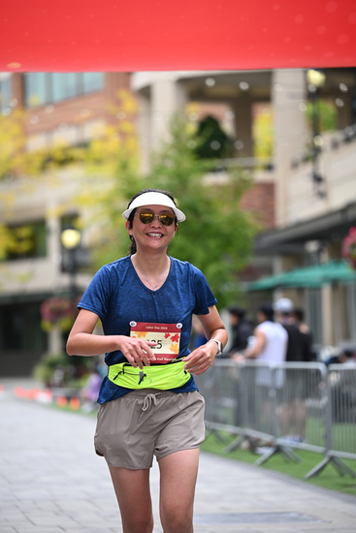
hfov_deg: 10.6
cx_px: 178
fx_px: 1927
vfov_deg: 15.8
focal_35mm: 130
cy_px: 266
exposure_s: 1/2500
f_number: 2.8
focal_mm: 130
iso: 640
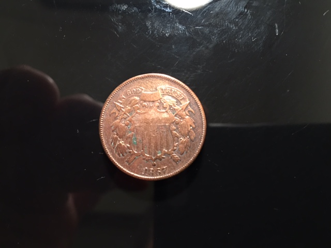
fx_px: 277
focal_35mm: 29
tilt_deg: -83.1
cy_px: 124
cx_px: 166
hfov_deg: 61.7
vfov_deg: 48.2
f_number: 2.2
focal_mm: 4.15
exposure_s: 1/8
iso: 100
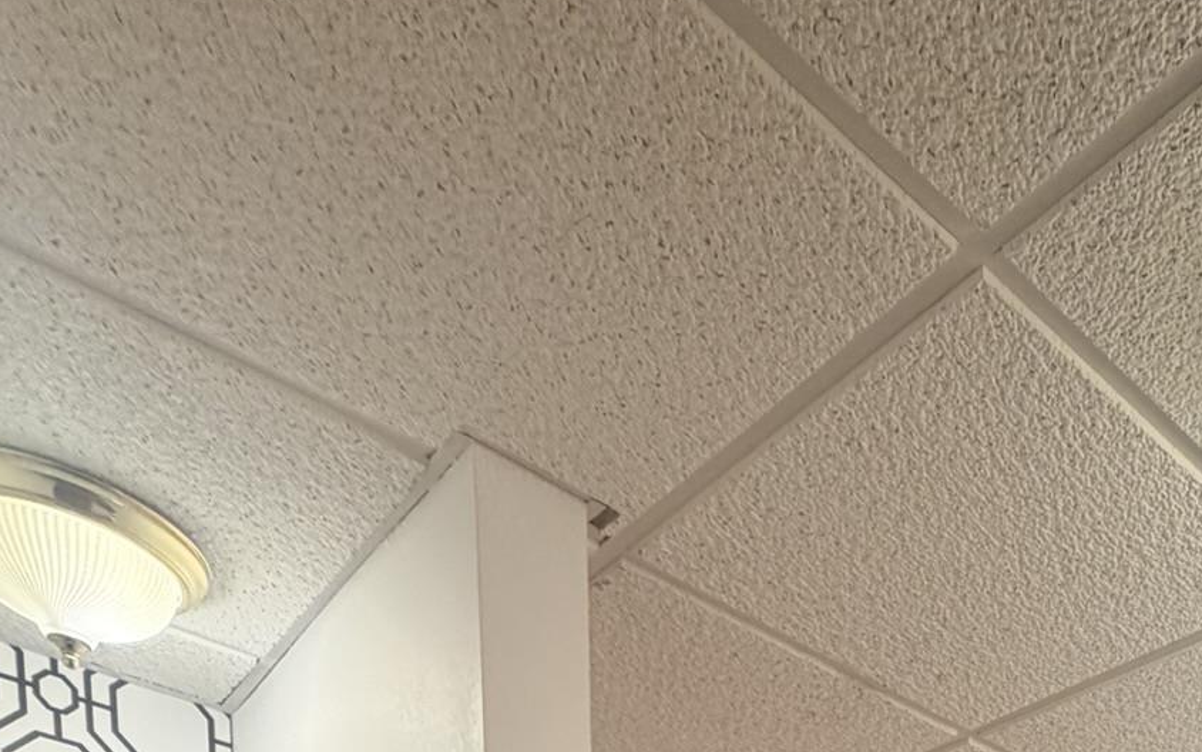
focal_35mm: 36
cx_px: 1003
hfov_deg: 50.0
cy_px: 1438
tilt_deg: -5.6
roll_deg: +0.1
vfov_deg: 20.4
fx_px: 1180
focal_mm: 2.22
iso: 200
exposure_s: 1/120
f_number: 2.2
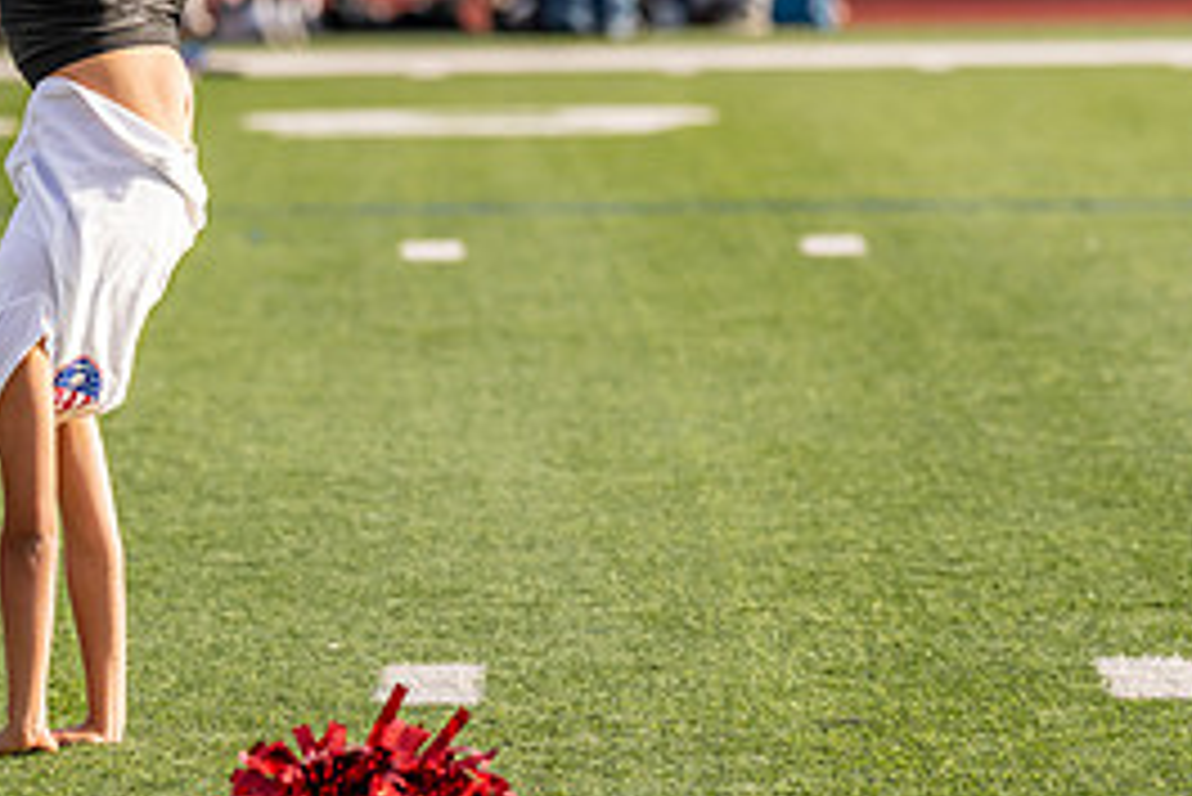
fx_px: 12721
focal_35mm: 384
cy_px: 188
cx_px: -6
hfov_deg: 5.4
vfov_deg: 3.6
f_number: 2.8
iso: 250
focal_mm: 122
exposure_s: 1/3200
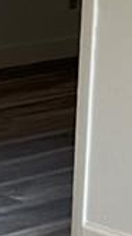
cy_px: 95
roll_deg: -1.3
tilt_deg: -10.9
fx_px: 1280
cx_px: -79
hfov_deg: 5.8
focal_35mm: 205
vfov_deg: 10.5
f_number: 1.6
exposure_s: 1/76
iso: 125
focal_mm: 4.2
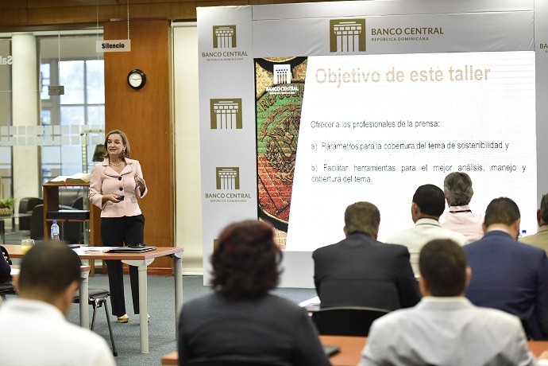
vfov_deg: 13.4
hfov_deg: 20.0
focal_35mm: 102
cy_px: 183
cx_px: 274
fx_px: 1553
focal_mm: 102
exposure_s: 1/320
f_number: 2.8
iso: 4000
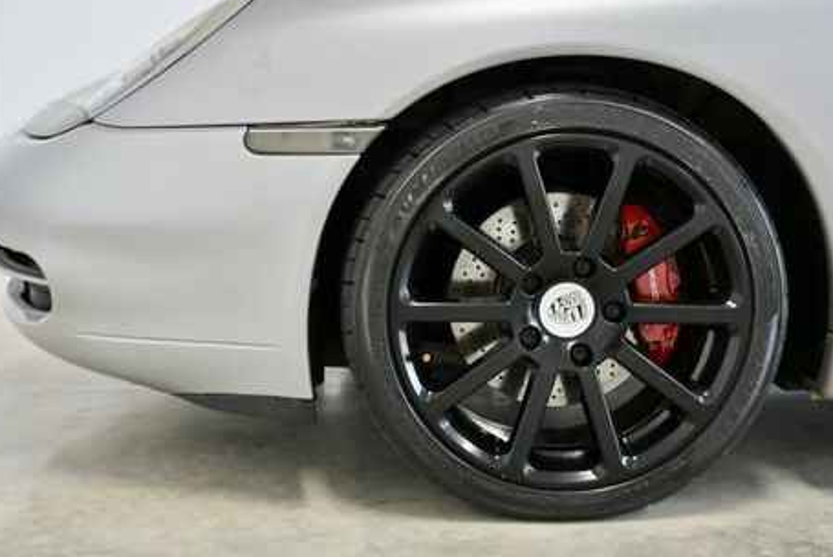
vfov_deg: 26.0
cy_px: 245
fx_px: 1204
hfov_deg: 38.1
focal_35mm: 52
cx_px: 355
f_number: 5
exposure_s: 1/320
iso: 1250
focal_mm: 37
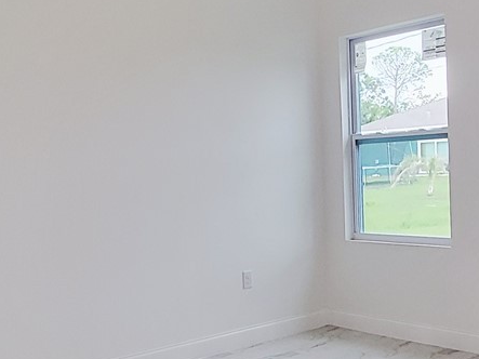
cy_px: 184
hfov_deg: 40.4
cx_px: 223
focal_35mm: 47
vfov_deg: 30.9
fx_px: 650
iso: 160
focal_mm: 1.74
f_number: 2.2
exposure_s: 1/60
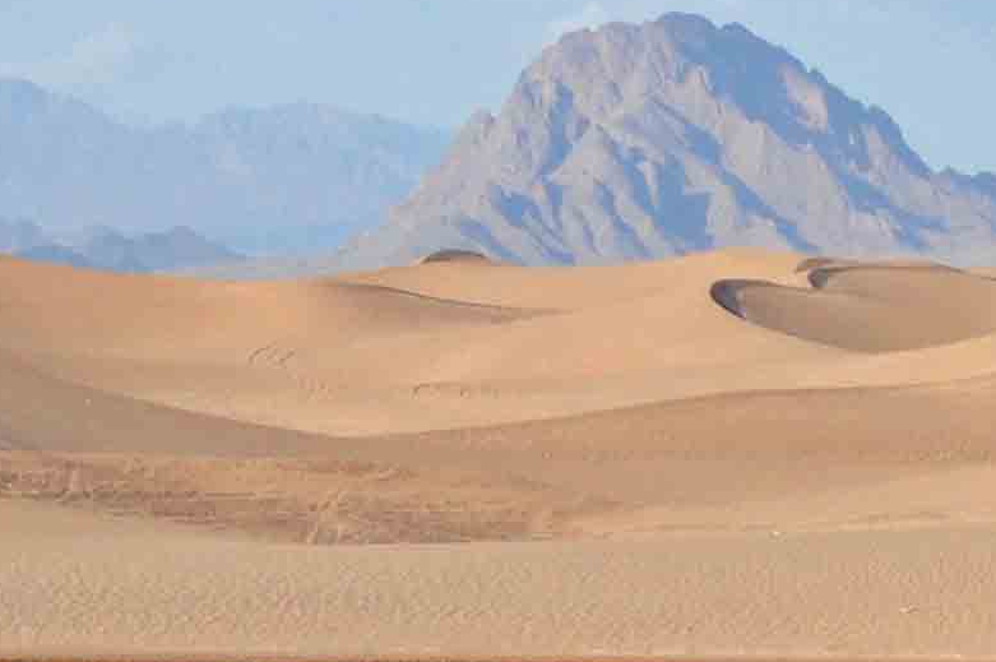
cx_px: 1236
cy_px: 981
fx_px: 8650
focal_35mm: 313
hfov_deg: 6.5
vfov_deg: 4.4
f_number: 11
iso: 400
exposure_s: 1/500
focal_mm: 38
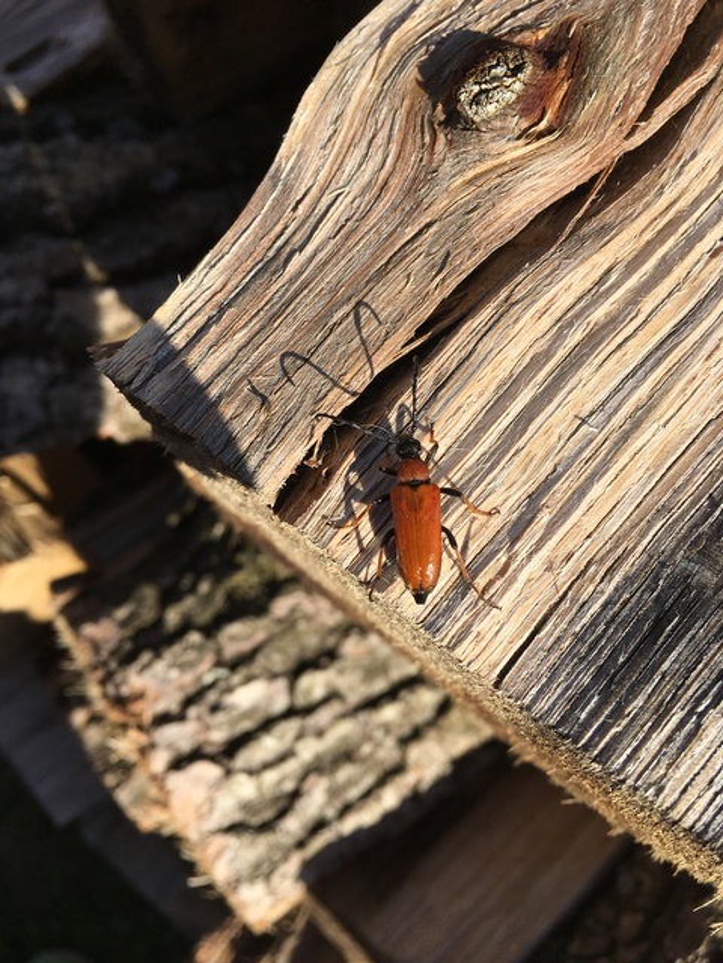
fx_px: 808
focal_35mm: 29
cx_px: 362
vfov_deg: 61.7
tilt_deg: -69.9
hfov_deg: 48.2
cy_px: 482
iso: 25
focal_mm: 4.15
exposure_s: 1/1570
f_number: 2.2
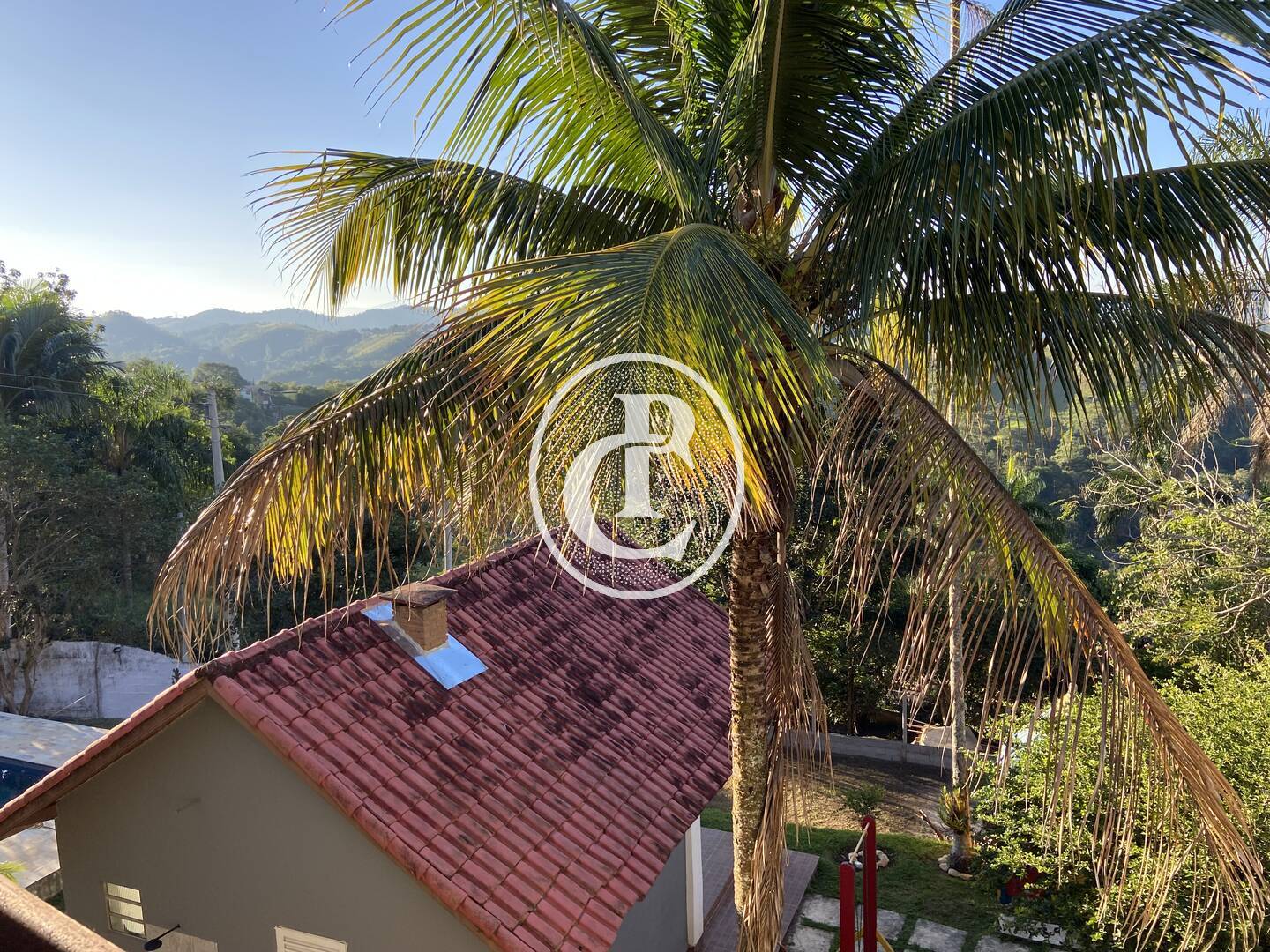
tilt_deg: -9.4
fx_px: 954
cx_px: 635
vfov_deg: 53.1
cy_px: 476
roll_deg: +2.8
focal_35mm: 26
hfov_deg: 67.3
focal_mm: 4.25
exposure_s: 1/541
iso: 32
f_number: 1.8
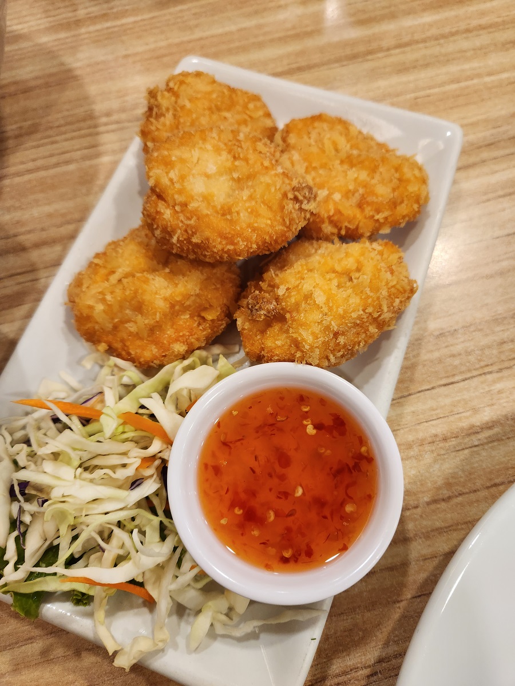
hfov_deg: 58.9
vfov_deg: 73.9
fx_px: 456
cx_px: 258
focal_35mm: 23
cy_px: 343
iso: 200
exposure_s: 1/100
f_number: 1.8
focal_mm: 5.4
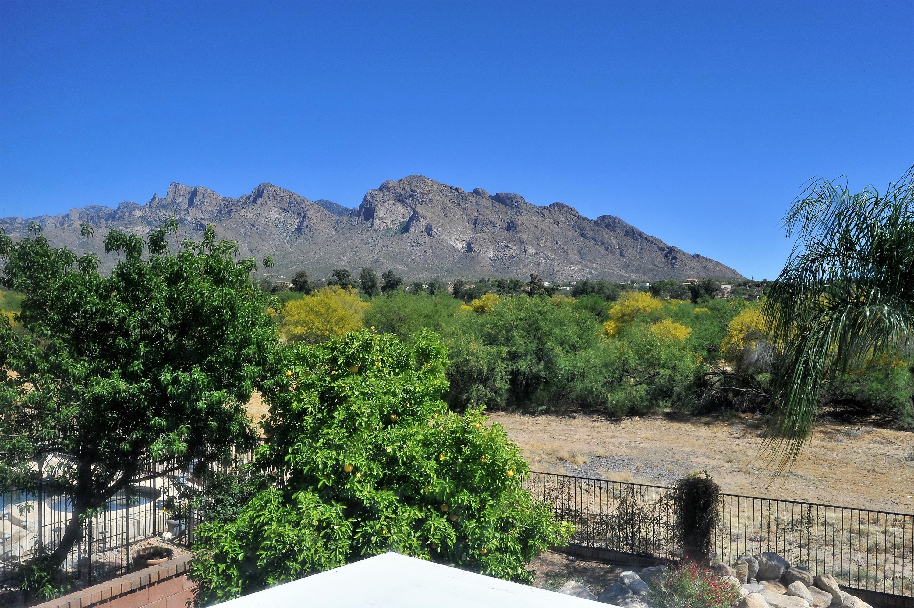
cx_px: 457
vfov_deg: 46.3
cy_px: 304
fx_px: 710
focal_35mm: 28
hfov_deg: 65.5
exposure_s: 1/320
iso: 1000
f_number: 20
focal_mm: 28
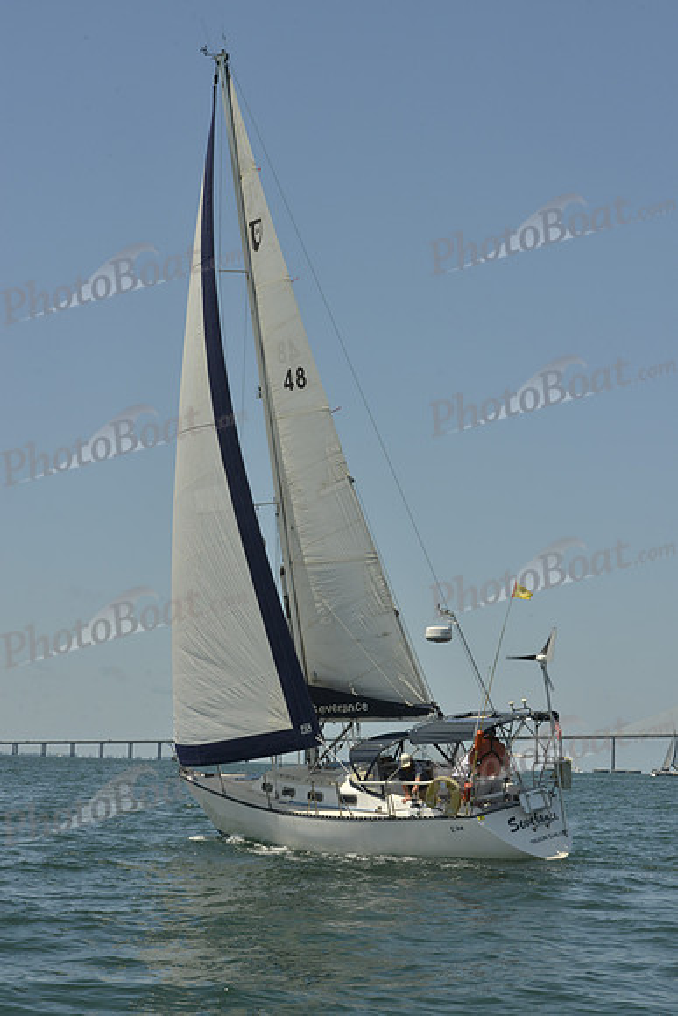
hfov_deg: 19.5
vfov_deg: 28.8
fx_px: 1976
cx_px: 339
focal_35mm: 70
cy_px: 508
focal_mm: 70
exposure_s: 1/500
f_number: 16
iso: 280
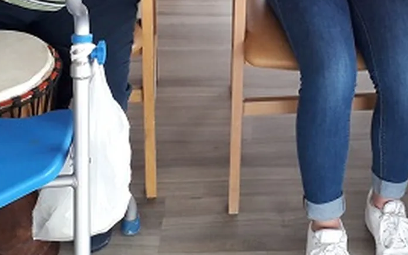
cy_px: -73
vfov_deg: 17.7
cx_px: 347
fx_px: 767
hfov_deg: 28.9
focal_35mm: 69
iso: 80
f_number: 1.9
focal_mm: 3.6
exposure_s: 1/100
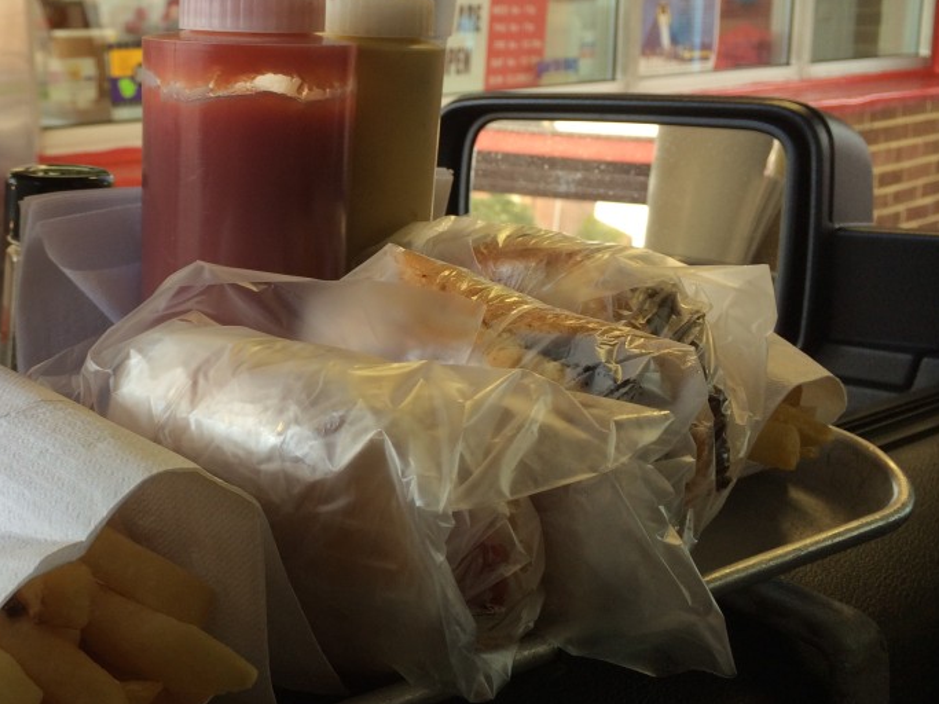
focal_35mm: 45
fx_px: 1220
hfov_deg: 41.0
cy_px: 322
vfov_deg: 32.2
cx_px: 252
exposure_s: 1/60
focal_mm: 4.12
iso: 40
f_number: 2.2
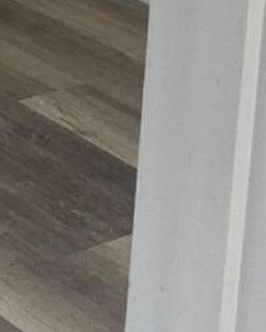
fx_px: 1752
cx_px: -286
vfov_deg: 10.0
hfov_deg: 8.2
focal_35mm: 178
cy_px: -340
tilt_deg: -11.0
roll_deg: -0.5
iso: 100
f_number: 1.8
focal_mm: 4.25
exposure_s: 1/121
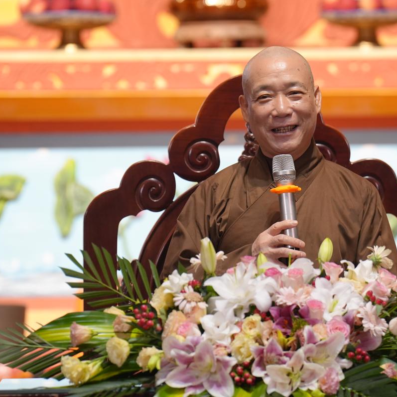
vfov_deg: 4.6
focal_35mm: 384
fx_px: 4983
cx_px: 279
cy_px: 198
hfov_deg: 4.6
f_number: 3.5
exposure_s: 1/160
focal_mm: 200
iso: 1250
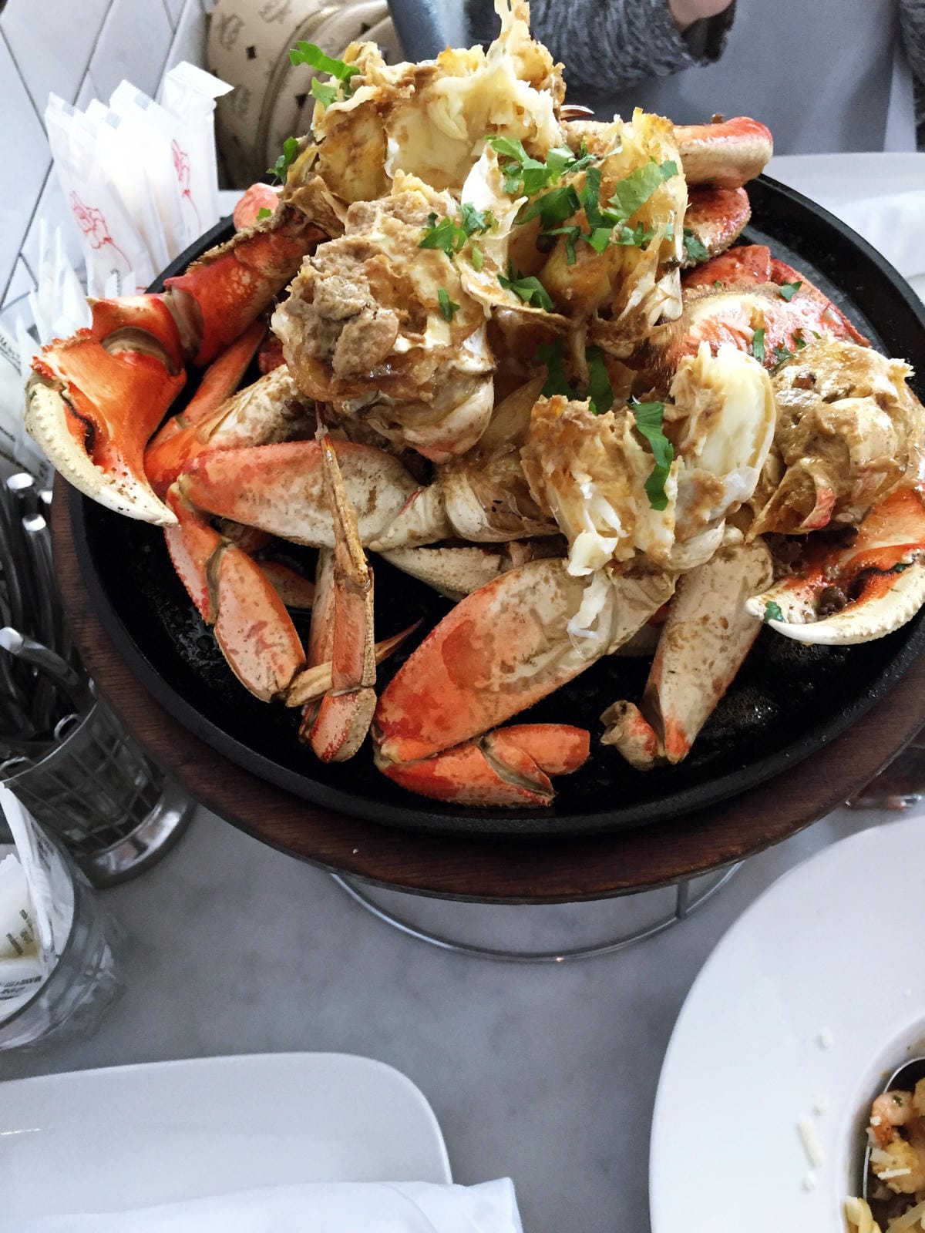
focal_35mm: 29
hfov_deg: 48.2
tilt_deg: -60.9
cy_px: 616
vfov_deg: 61.7
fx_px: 1033
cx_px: 462
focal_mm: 4.15
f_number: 2.2
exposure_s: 1/30
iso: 160
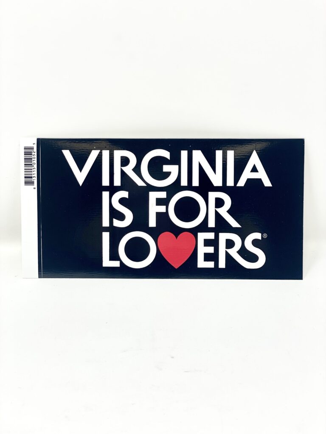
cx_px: 163
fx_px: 653
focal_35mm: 52
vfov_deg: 36.8
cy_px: 217
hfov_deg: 28.0
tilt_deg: -21.4
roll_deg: +0.9
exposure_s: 1/120
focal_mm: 6
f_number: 2
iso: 40
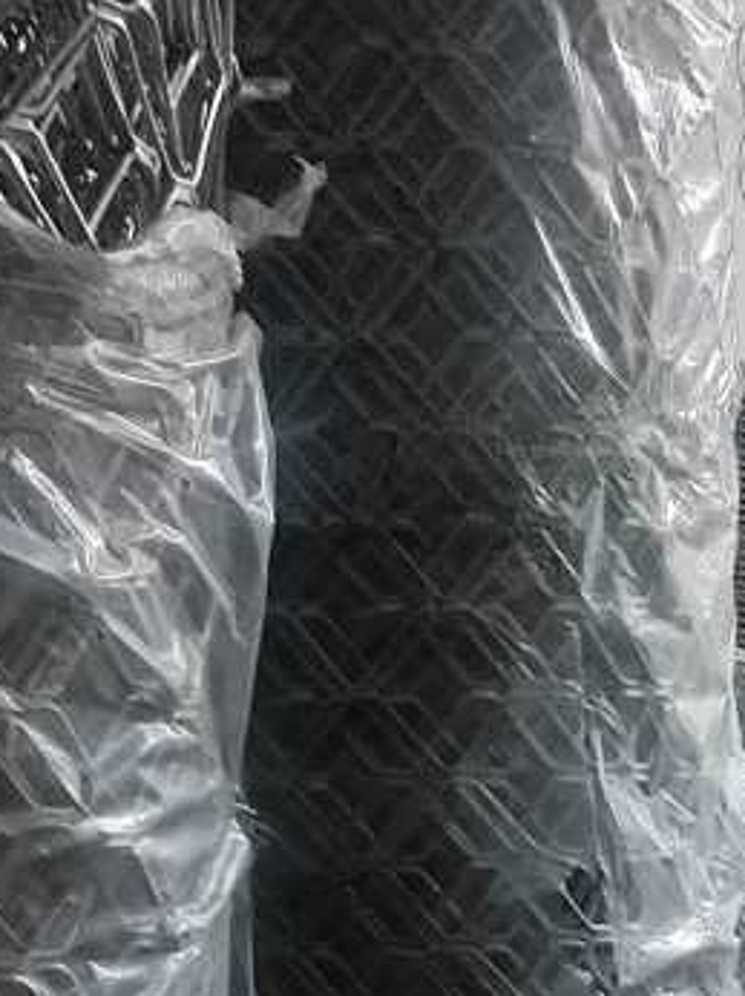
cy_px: 1210
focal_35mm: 71
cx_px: 489
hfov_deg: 20.6
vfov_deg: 24.7
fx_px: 2040
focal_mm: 5.52
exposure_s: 1/25
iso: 5600
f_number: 1.9
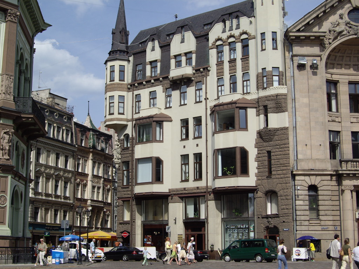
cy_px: 134
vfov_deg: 26.6
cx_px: 180
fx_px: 570
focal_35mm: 55
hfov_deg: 34.9
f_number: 6.8
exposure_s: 1/250
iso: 50
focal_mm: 11.5
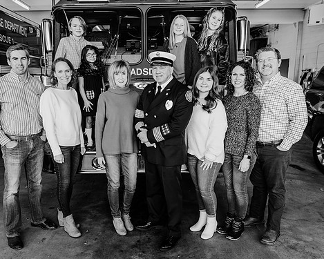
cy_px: 132
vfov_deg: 50.0
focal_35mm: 29
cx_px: 140
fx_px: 278
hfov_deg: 60.2
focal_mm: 24
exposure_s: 1/250
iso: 400
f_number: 3.2
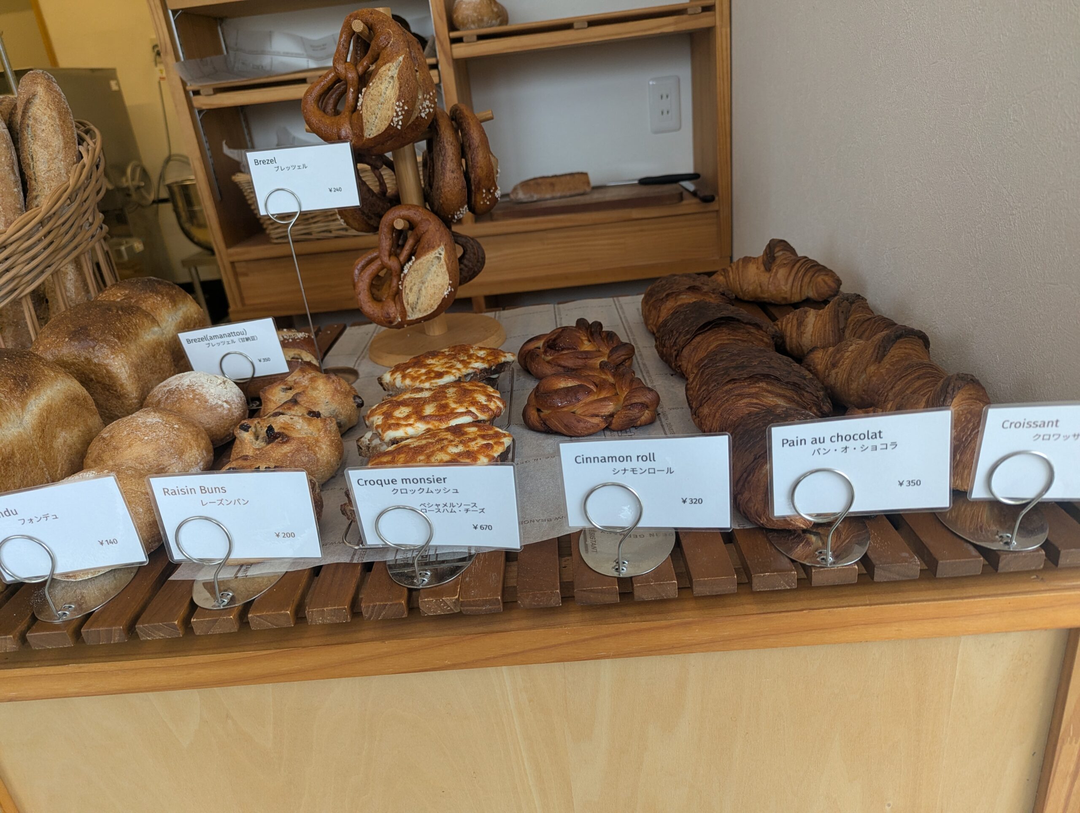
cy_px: 406
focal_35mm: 24
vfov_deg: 56.9
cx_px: 540
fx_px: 750
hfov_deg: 71.5
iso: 160
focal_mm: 6.81
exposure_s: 1/303
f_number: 1.85
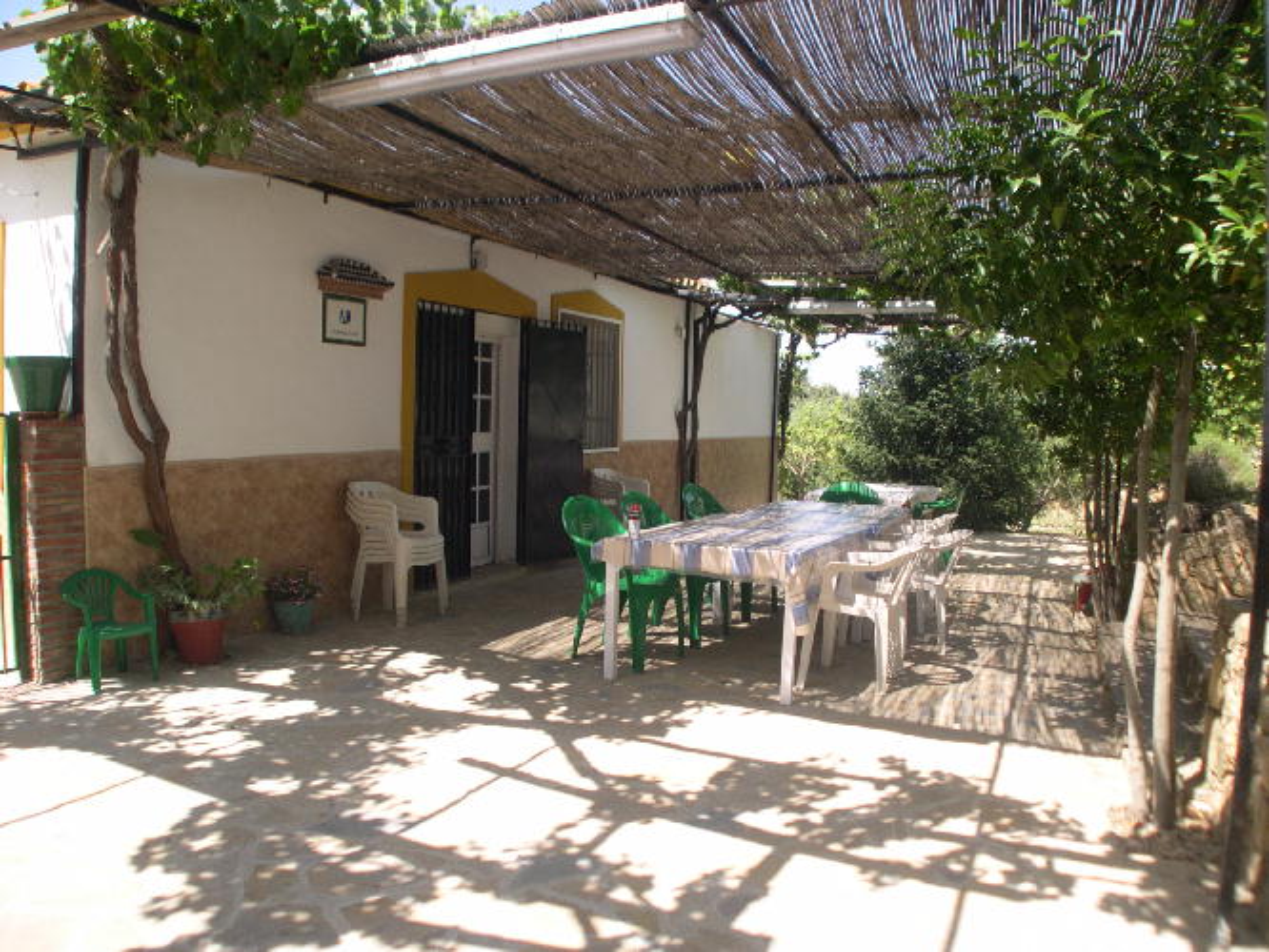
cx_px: 634
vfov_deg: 37.7
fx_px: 1394
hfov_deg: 49.0
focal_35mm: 38
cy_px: 476
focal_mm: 8
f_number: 2.8
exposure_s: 1/450
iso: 100
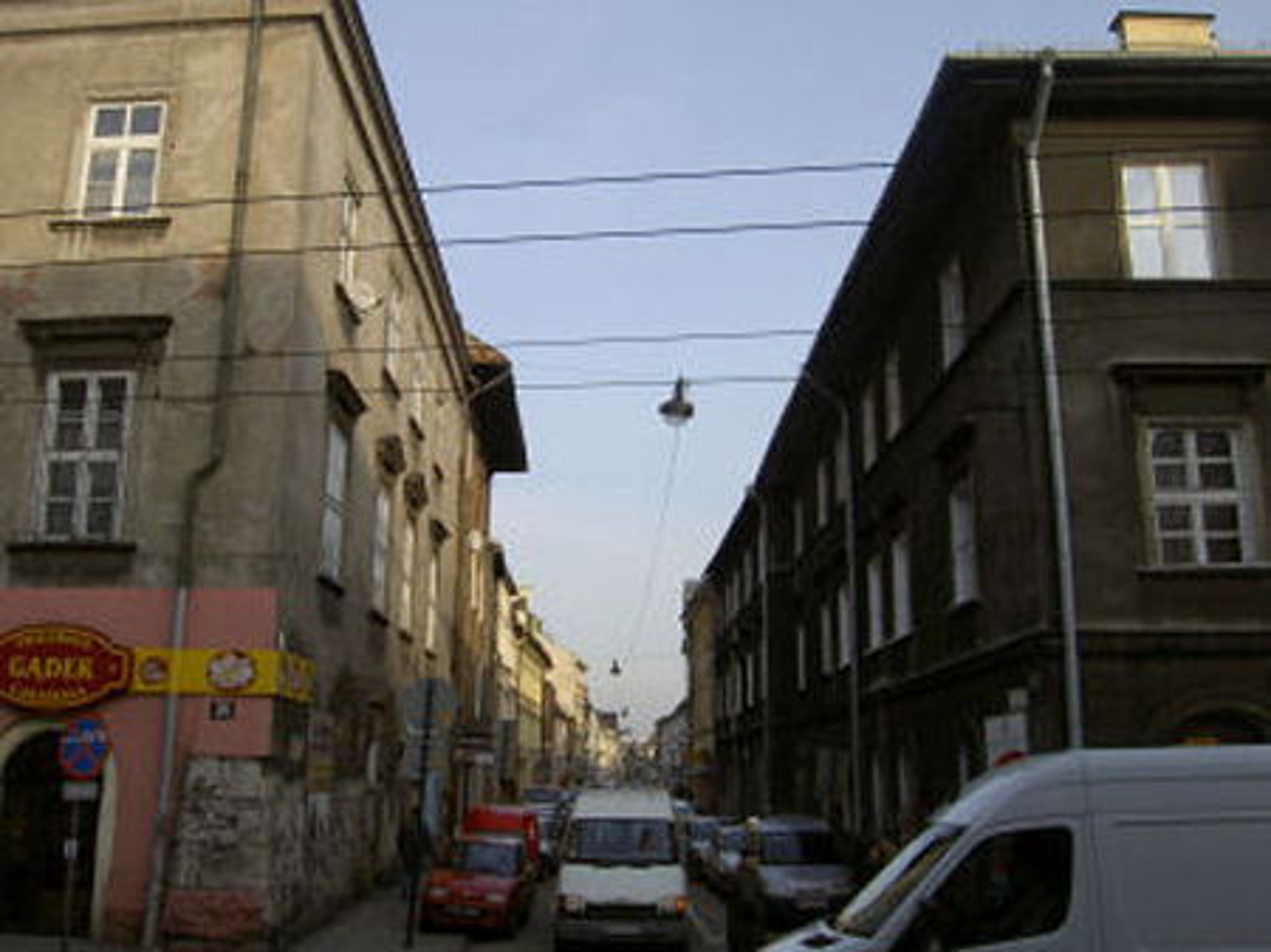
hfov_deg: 54.0
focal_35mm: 34
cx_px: 636
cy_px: 476
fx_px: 1248
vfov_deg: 41.8
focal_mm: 5.6
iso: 100
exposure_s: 1/320
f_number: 4.7
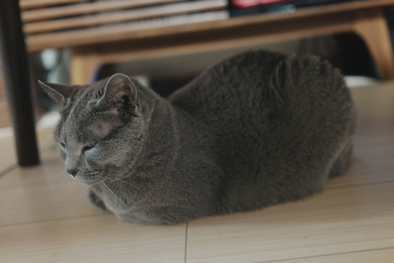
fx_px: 438
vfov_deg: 33.4
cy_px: 132
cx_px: 197
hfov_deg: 48.5
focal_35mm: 40
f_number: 2.5
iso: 3200
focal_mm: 40
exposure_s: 1/50
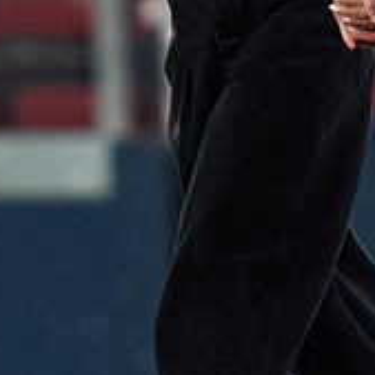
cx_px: 499
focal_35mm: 3086
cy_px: -77
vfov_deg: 0.6
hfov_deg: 0.6
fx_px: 37823
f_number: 2.8
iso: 1600
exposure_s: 1/1600
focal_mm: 400
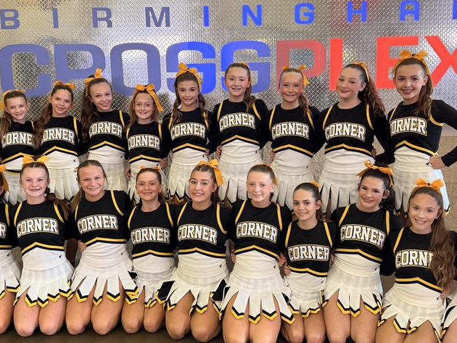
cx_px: 223
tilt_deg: -9.2
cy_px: 164
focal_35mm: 39
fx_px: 515
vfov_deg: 36.8
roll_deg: +1.1
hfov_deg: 47.8
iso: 250
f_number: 1.78
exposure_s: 1/60
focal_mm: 6.76
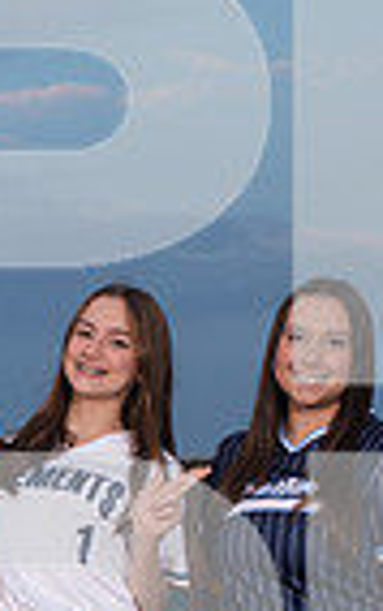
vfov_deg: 13.0
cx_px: -293
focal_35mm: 158
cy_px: 682
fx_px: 2633
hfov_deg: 8.0
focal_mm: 38
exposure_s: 1/320
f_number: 6.3
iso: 400
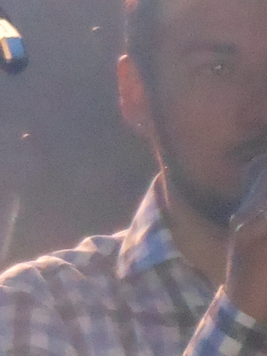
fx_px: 7597
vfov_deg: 2.7
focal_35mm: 739
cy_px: -290
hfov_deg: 2.0
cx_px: -364
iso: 1250
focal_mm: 26.1
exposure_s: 1/60
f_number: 5.2
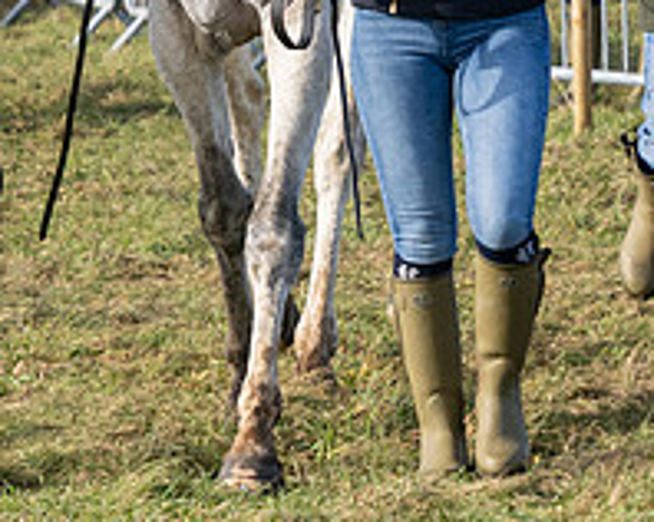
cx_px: 135
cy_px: -143
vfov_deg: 3.9
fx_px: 7735
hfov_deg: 4.8
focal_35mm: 400
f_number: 4
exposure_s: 1/2500
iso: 400
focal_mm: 77
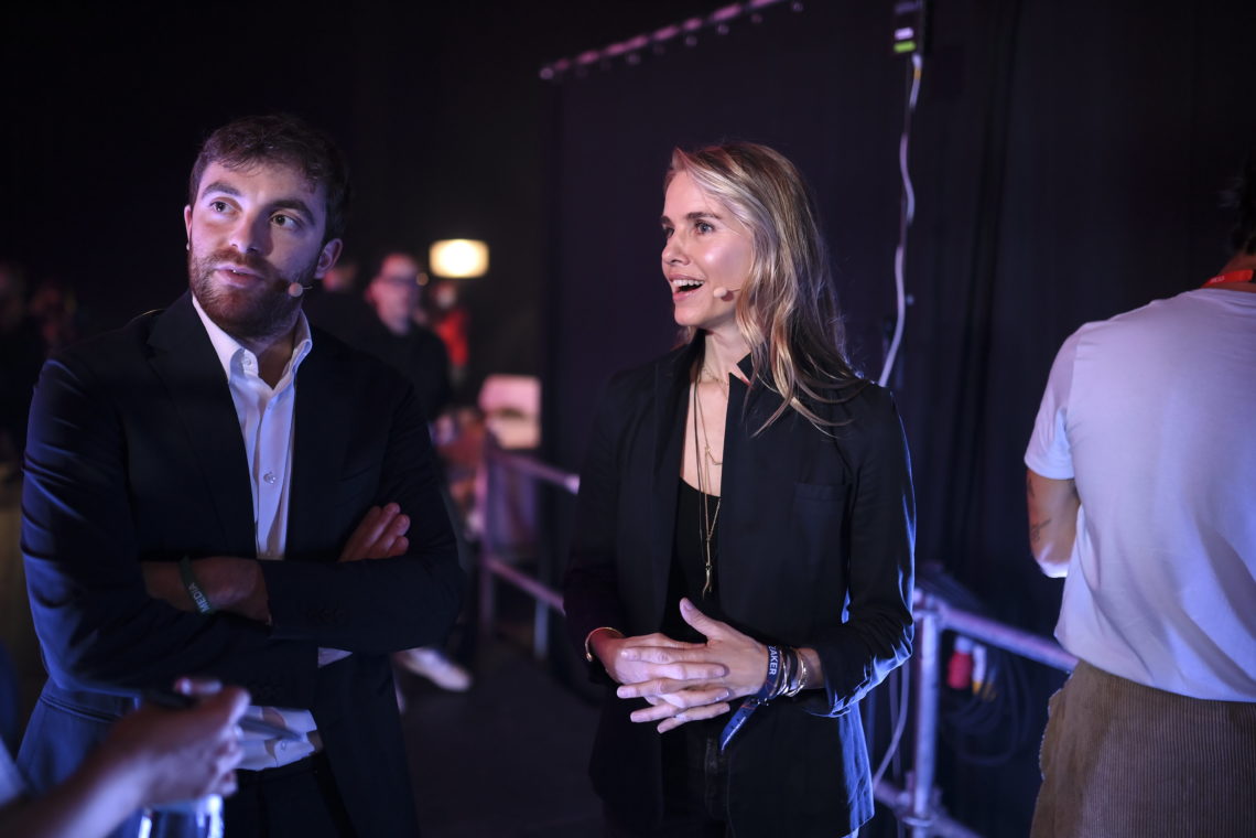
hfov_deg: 54.4
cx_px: 628
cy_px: 419
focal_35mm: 35
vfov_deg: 37.9
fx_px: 1221
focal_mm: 35
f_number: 1.4
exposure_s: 1/250
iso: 3200
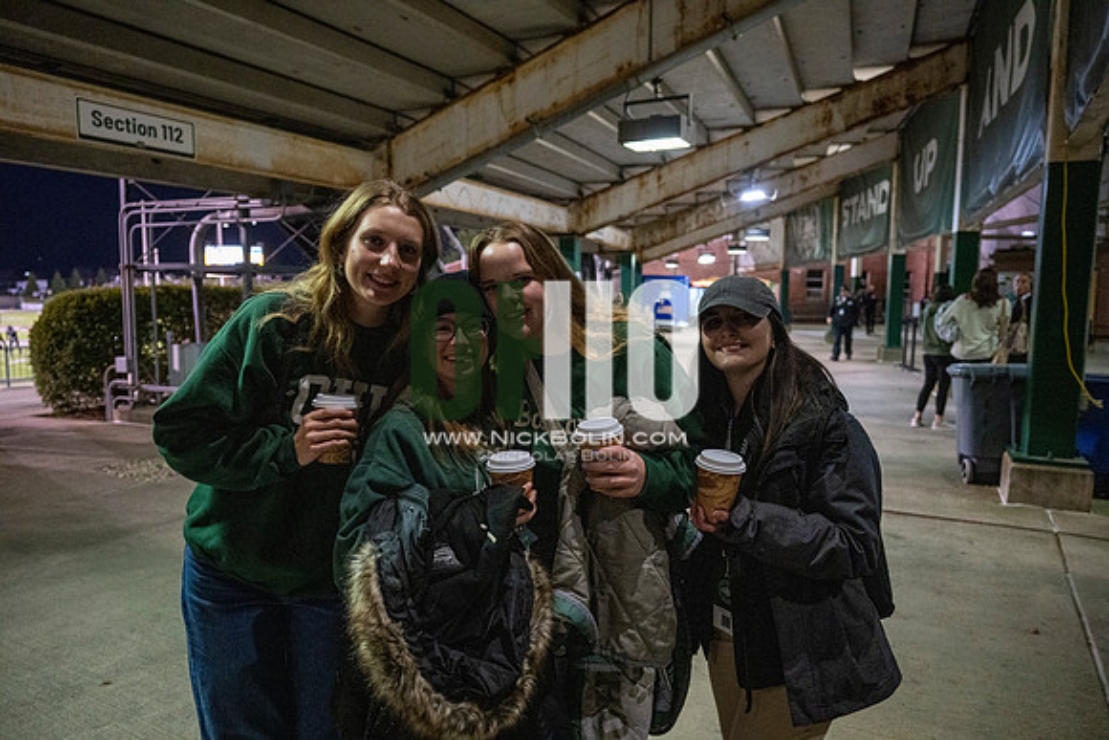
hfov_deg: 73.7
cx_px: 554
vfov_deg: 53.2
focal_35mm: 24
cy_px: 370
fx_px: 739
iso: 6400
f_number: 3.2
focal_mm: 24
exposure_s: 1/500
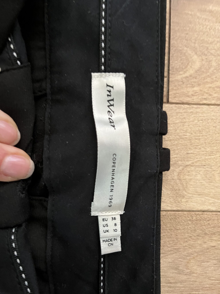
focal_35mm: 26
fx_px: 220
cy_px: 147
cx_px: 110
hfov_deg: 53.1
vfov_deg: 67.3
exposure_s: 1/36
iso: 640
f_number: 1.6
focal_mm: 5.1
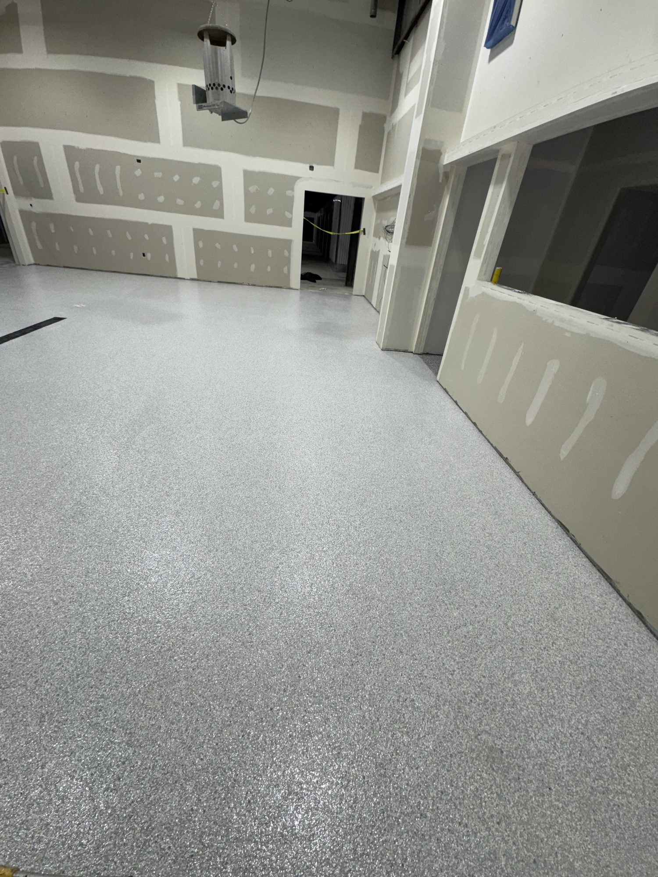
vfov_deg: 102.1
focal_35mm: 14
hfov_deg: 85.7
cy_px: 438
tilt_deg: -27.5
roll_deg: -8.5
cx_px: 329
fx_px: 355
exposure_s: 1/120
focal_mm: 2.22
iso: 40
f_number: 2.2
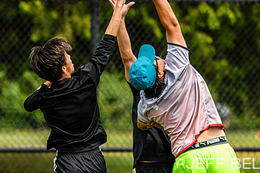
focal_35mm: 694
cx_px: 156
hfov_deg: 3.0
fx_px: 5012
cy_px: 72
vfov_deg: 2.0
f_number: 3.2
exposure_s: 1/1250
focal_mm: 200
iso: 100
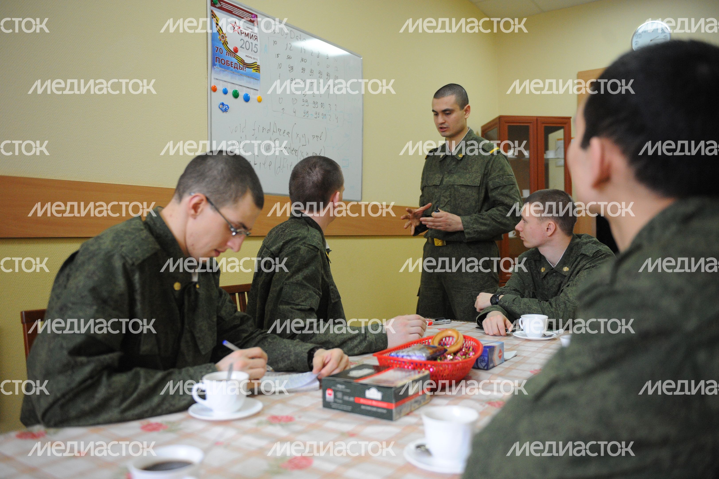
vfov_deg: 44.9
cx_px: 360
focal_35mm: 29
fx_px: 579
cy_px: 240
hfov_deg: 63.7
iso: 3200
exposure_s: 1/320
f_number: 2.8
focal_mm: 29
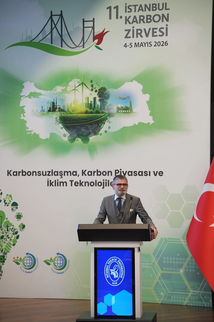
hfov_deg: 11.5
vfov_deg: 17.1
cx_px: 107
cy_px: 161
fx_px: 1067
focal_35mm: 120
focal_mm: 119.7
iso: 1600
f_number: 3.2
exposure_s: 1/100
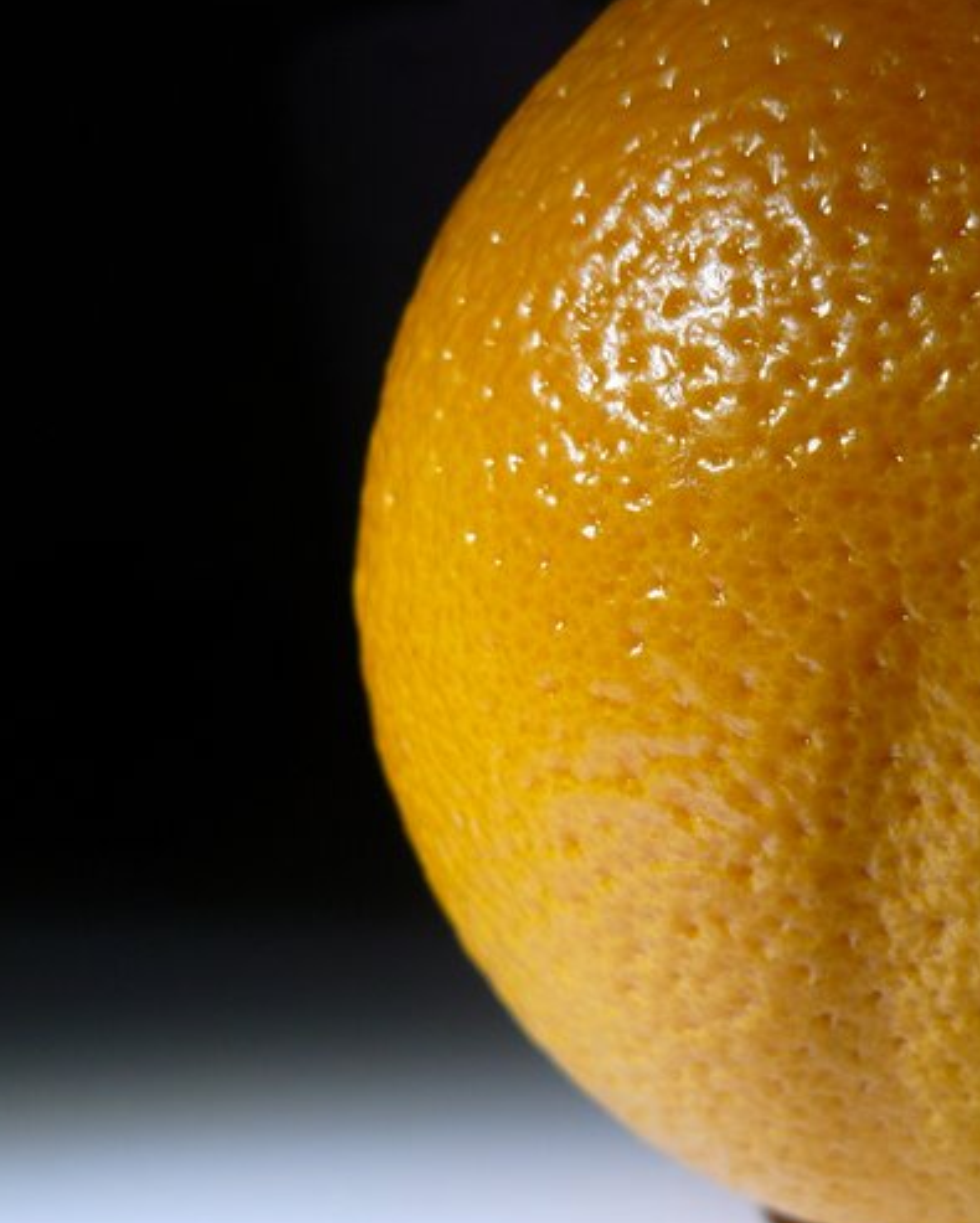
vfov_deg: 32.9
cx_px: 809
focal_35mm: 57
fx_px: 2065
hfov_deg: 26.1
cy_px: 729
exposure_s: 1/3.2
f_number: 2.8
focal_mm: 6
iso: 100
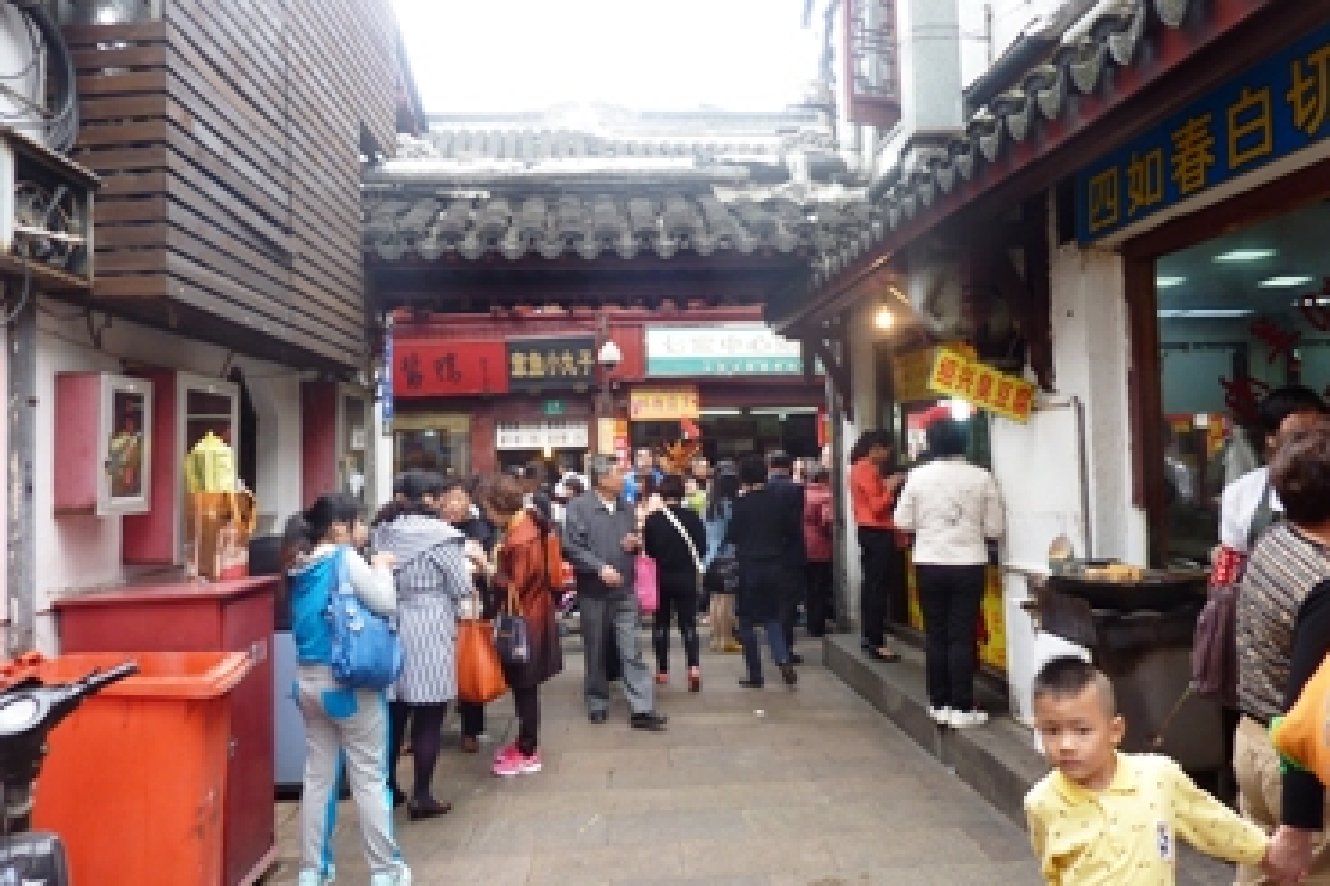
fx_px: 997
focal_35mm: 27
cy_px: 427
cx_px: 665
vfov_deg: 47.9
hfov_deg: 67.4
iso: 80
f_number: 3.3
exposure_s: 1/60
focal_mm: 4.1
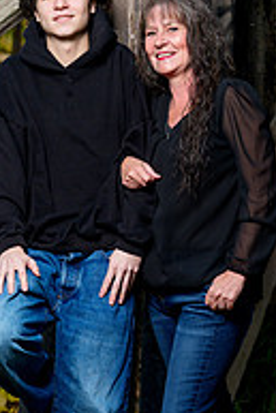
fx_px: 1871
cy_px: 225
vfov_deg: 12.6
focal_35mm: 163
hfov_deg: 8.4
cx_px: 126
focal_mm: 70
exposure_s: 1/200
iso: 250
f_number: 2.8
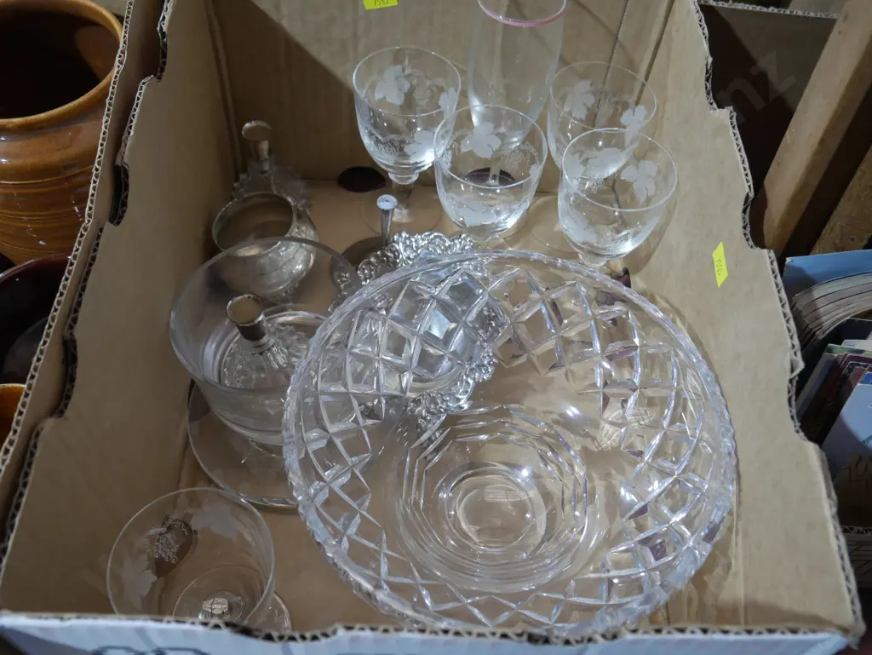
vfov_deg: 41.8
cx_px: 436
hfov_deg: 53.9
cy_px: 328
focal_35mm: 34
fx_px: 857
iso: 800
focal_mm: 17
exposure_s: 1/60
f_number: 4
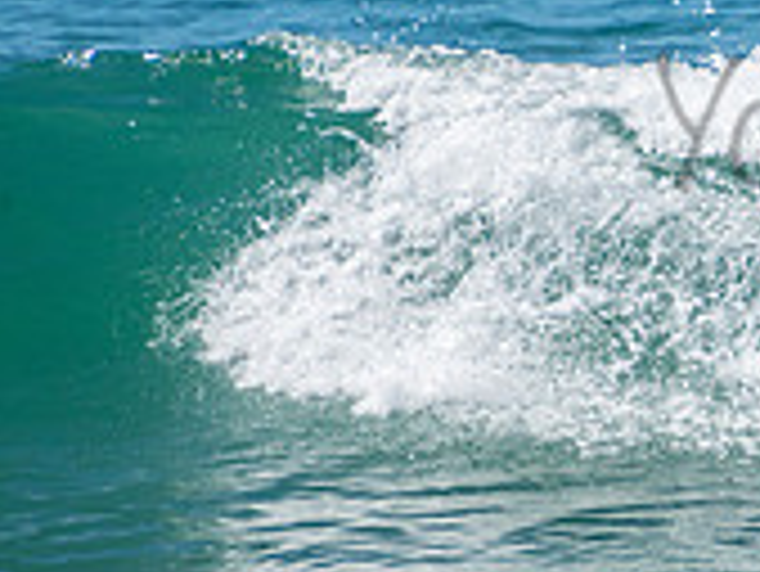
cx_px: 1120
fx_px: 43524
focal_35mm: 1981
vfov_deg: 0.8
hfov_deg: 1.0
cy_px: 83
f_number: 5.6
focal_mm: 400
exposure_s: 1/2000
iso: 400
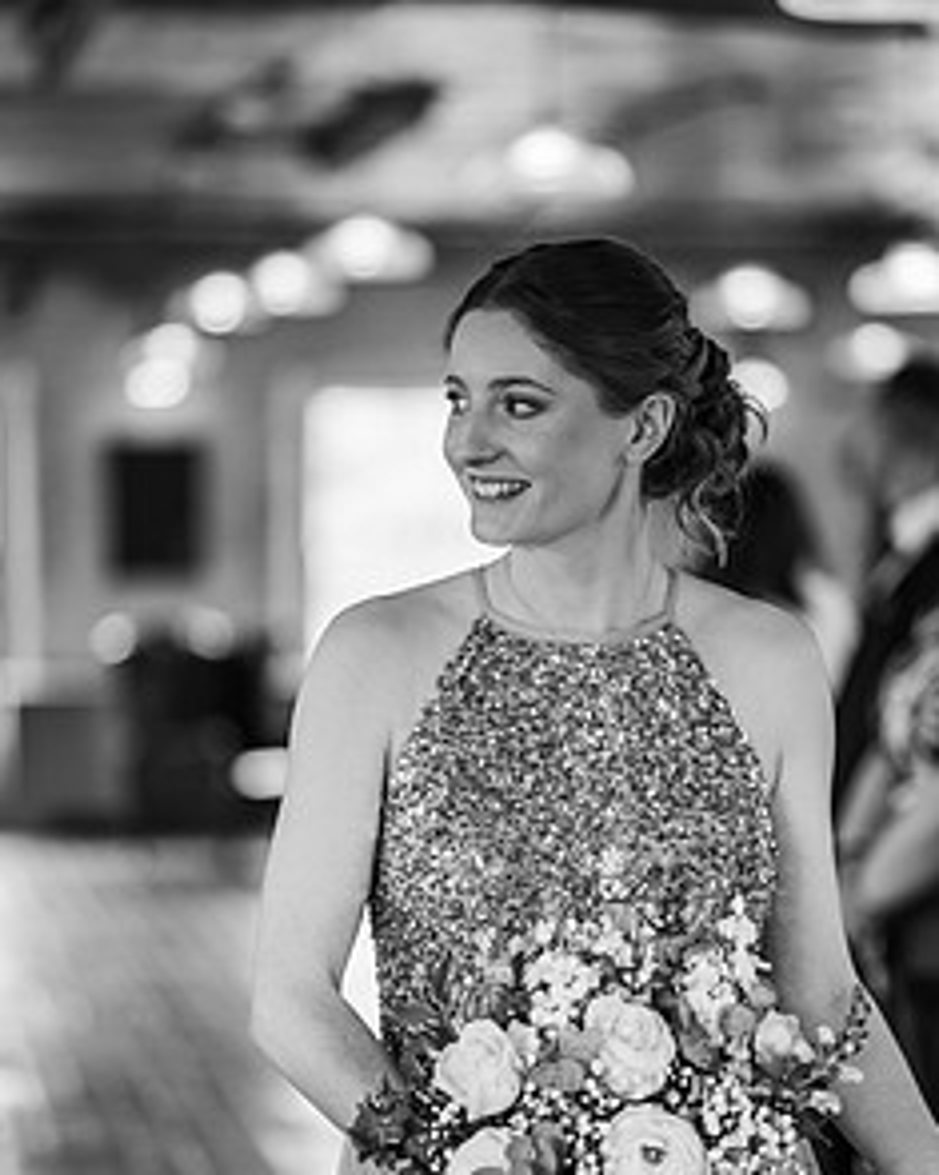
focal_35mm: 122
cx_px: 493
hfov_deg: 12.6
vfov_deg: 15.8
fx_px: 4240
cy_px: 667
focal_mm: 85
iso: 250
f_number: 1.8
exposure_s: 1/200
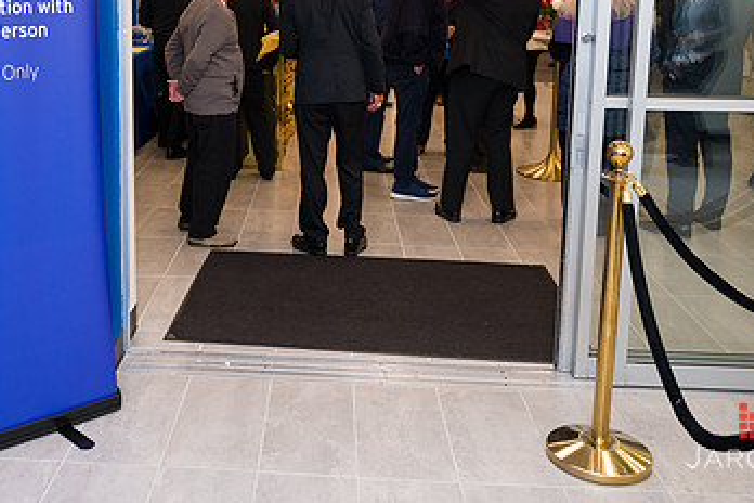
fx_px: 838
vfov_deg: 32.4
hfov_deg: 47.8
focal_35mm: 40
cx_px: 264
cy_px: 98
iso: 400
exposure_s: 1/200
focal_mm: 24
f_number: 3.2
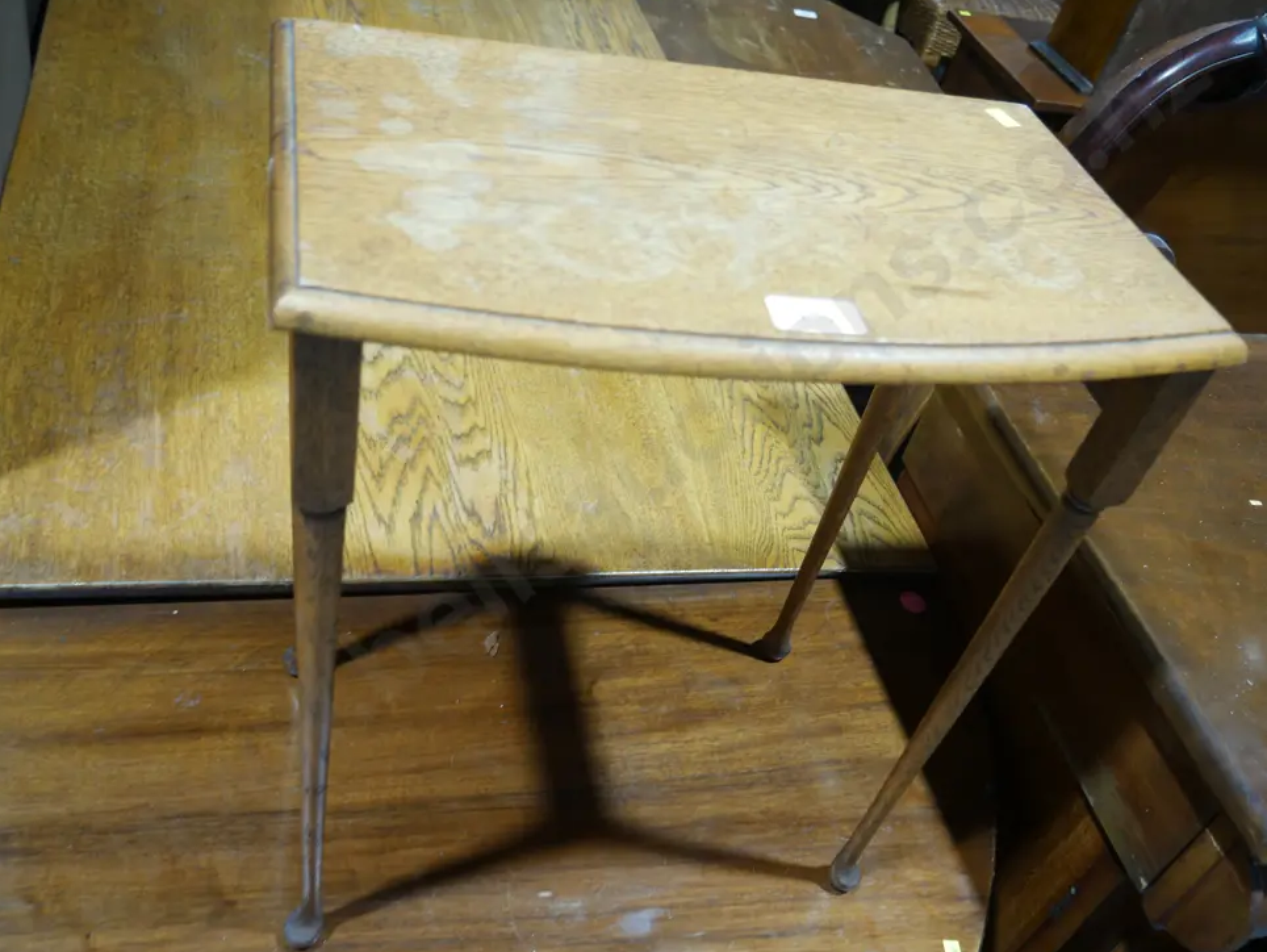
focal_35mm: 34
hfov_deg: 53.9
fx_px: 1245
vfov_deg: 41.8
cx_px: 657
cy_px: 464
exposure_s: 1/60
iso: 500
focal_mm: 16
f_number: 3.6
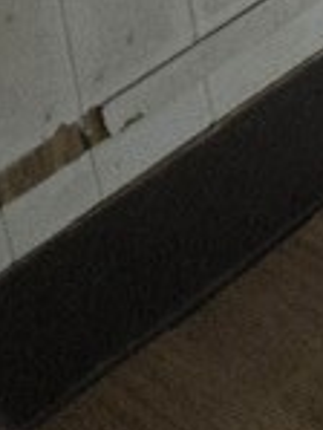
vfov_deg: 9.8
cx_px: 1004
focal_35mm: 158
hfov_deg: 8.0
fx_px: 1963
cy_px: -822
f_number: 1.8
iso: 320
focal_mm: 5.4
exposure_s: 1/120
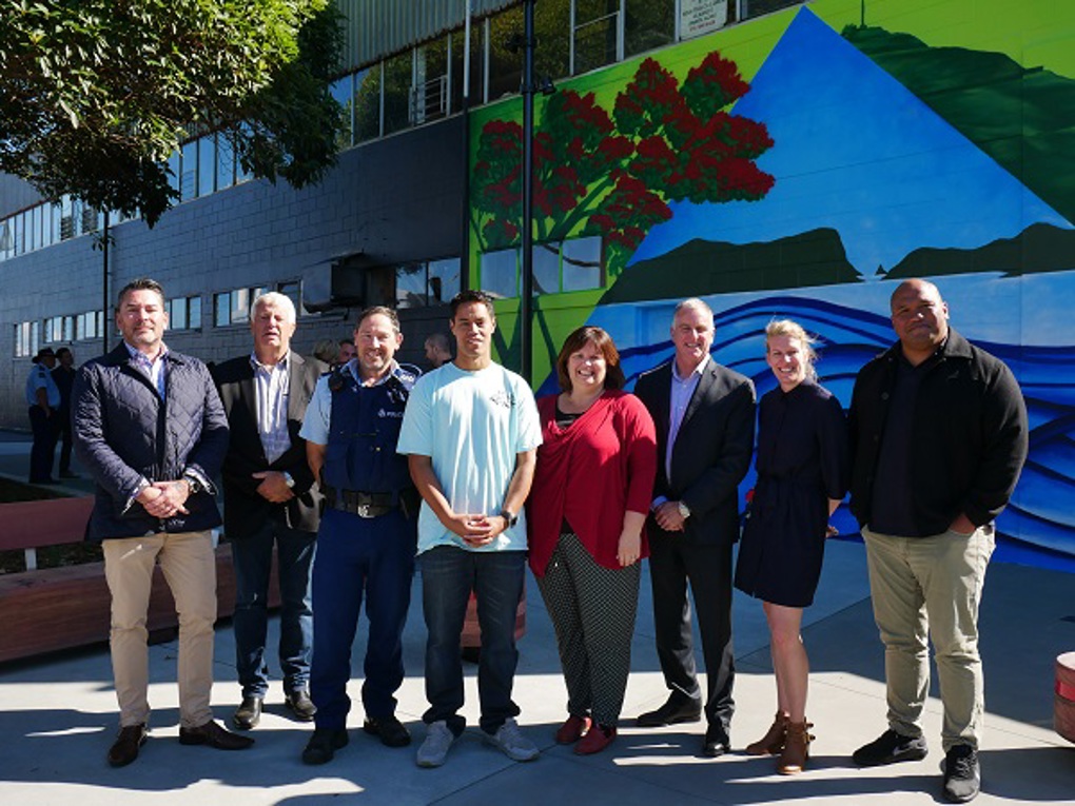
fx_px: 1056
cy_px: 403
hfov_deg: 54.0
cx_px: 538
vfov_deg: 41.8
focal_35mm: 34
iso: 200
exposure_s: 1/250
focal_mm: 17
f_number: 6.3
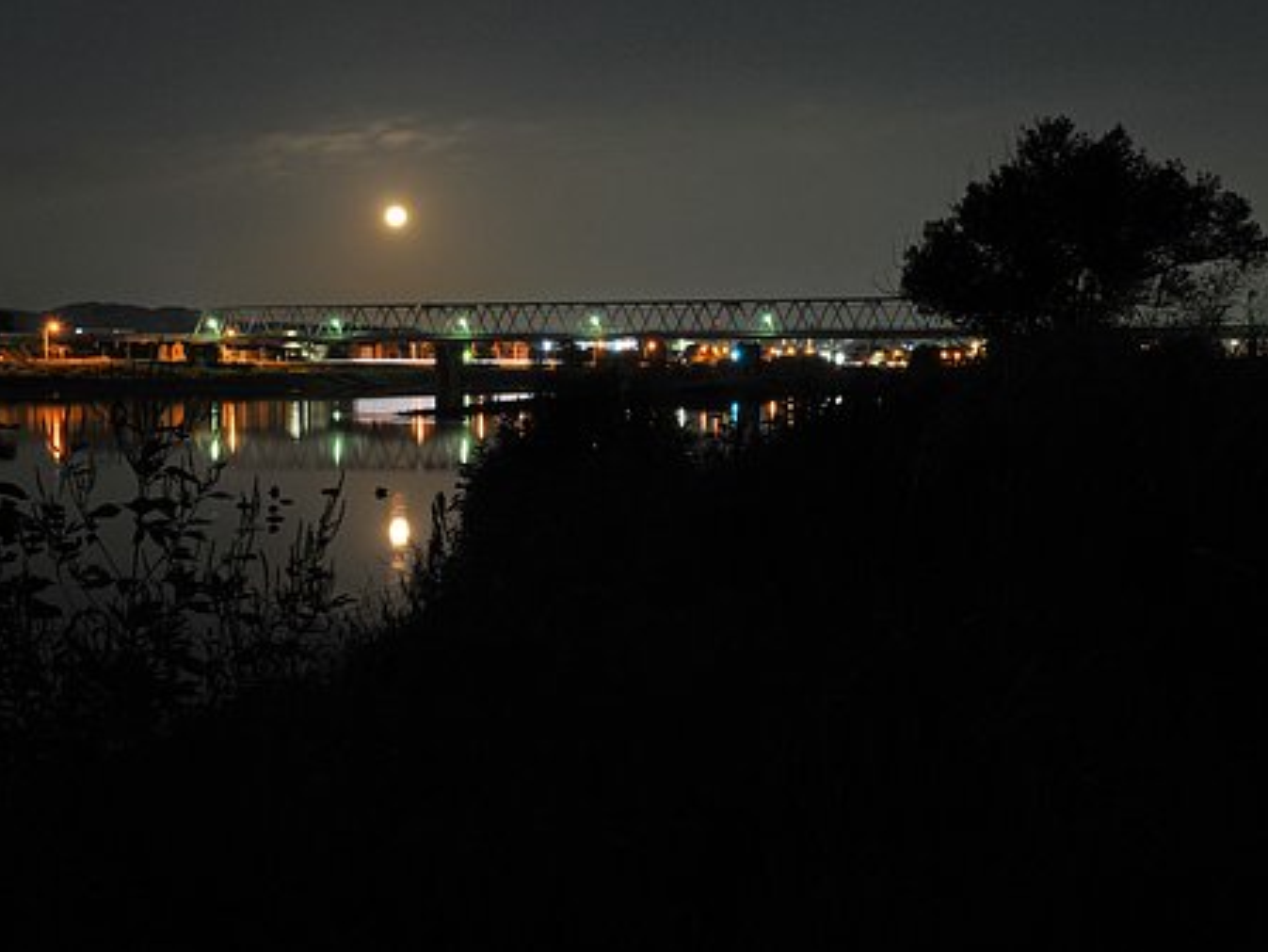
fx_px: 1685
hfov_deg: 41.2
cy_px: 475
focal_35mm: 46
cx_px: 556
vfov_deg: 31.5
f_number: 8
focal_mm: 28
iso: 400
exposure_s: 8
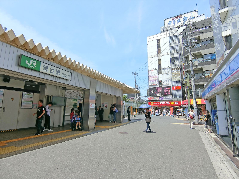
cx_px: 120
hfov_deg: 84.7
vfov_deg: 68.7
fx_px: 131
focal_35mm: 19
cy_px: 90
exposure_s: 1/200
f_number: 6.9
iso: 80
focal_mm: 4.06
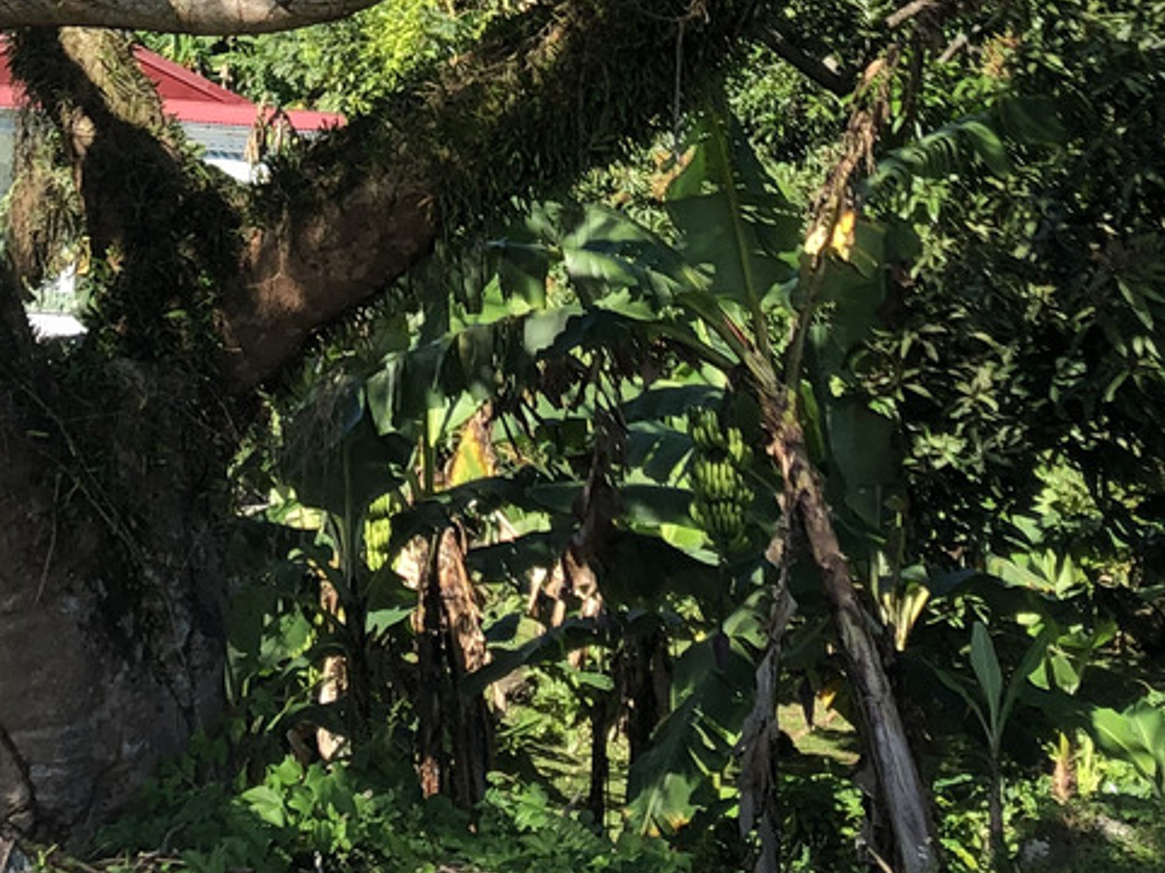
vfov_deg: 14.7
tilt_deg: +15.1
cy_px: -455
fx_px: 3128
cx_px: 263
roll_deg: -1.0
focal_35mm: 93
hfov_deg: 20.9
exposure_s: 1/607
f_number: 1.8
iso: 20
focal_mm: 4
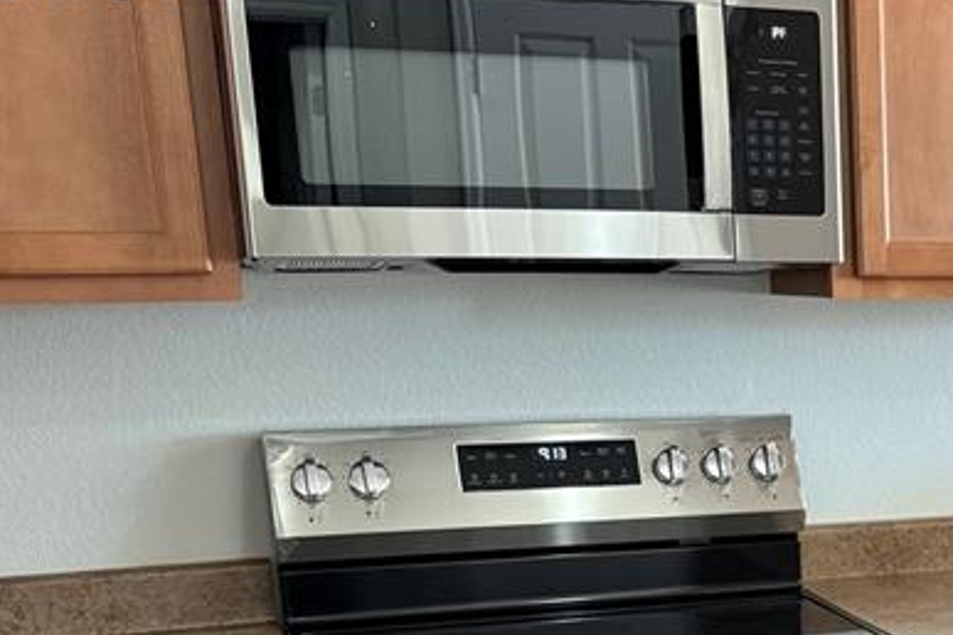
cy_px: 722
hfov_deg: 27.8
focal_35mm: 66
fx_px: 1747
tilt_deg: -14.6
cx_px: 1054
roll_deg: +0.0
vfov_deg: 19.6
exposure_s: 1/65
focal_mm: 6.76
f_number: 1.78
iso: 200
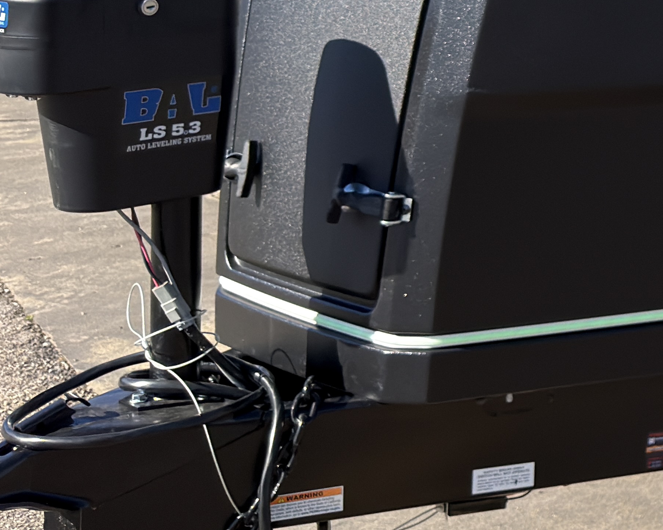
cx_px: 1373
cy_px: -256
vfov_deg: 13.8
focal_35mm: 105
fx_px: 2060
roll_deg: +0.2
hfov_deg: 14.7
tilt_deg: +1.2
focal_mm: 6.76
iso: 80
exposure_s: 1/2915
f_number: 1.78
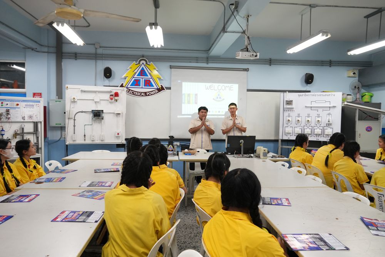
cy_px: 128
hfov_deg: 67.4
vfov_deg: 47.9
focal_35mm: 27
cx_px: 192
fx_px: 289
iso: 1000
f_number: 4.5
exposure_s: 1/60
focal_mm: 18
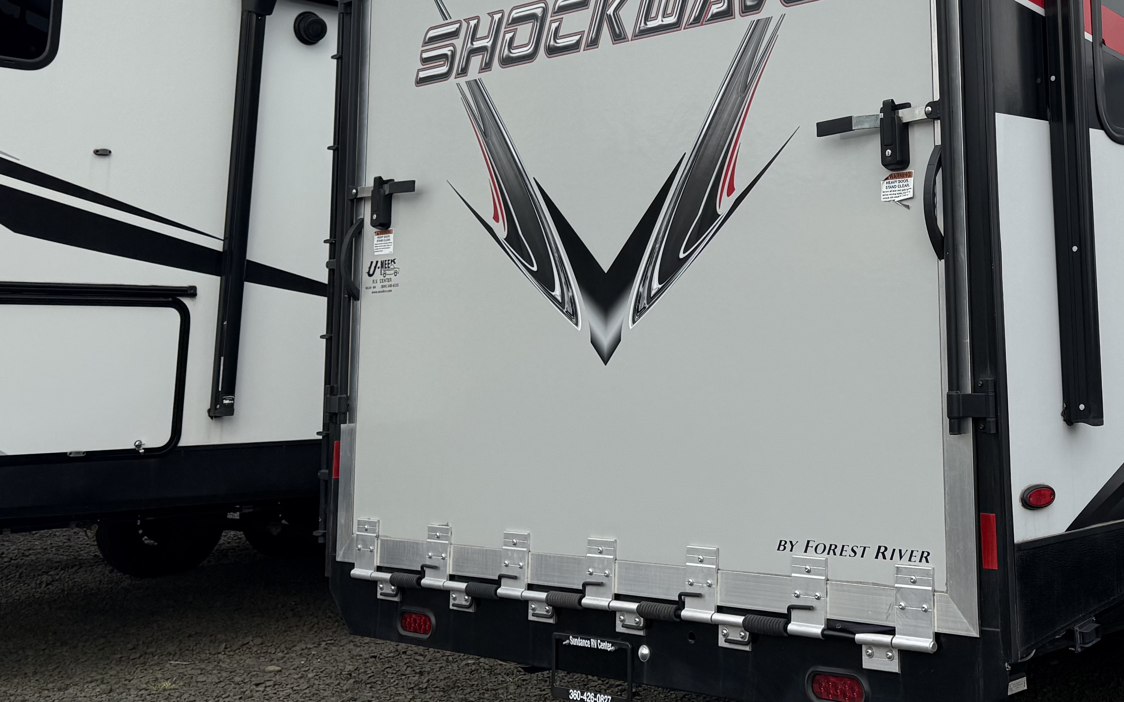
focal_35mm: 50
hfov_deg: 38.5
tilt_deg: +10.8
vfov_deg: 25.0
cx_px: 929
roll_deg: +1.0
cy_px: 67
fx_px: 1532
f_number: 1.78
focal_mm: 6.76
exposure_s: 1/3759
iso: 80
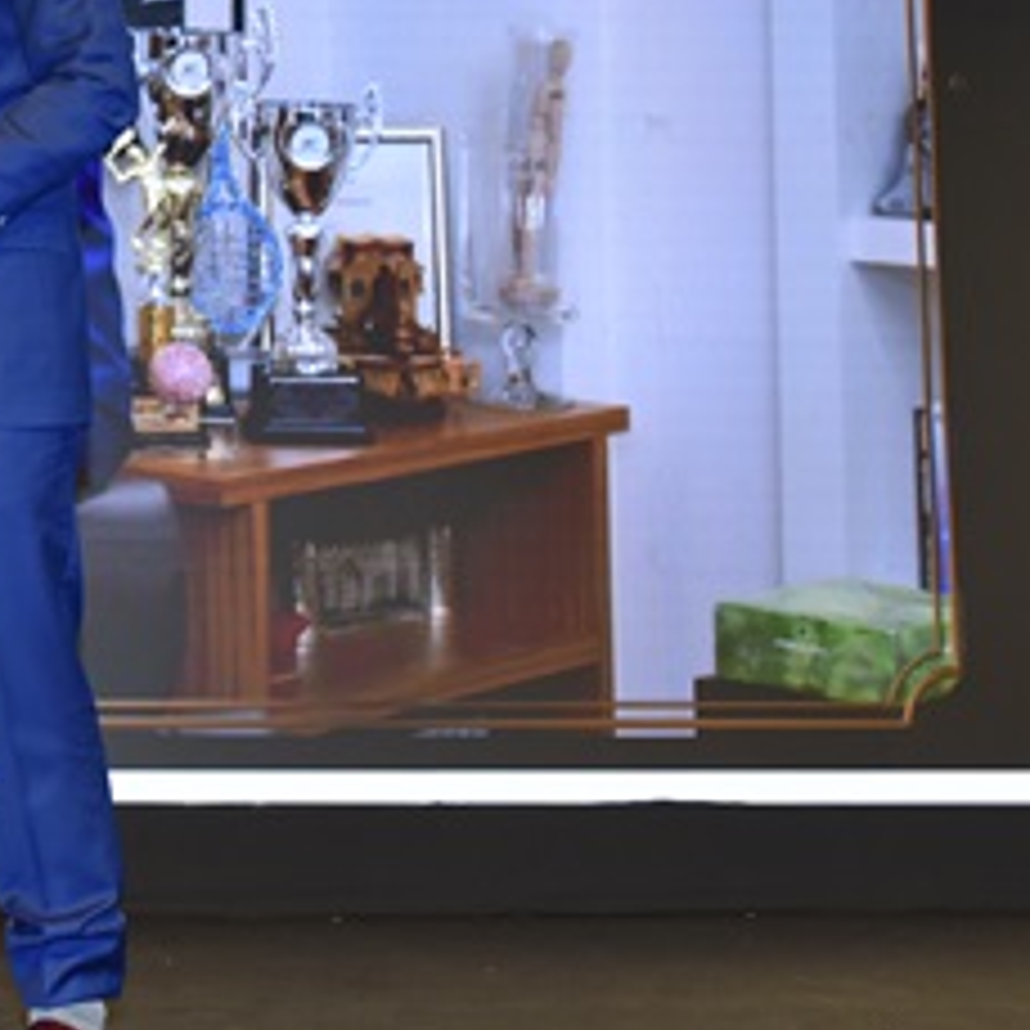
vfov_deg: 17.2
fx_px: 3366
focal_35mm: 100
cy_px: 146
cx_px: -211
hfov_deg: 16.6
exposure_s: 1/250
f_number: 4.5
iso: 640
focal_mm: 35
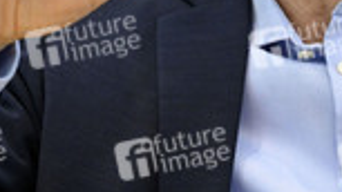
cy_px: -125
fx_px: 3645
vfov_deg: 3.0
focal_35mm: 402
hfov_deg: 5.4
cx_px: 336
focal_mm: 130
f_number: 5.6
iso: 4000
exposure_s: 1/640
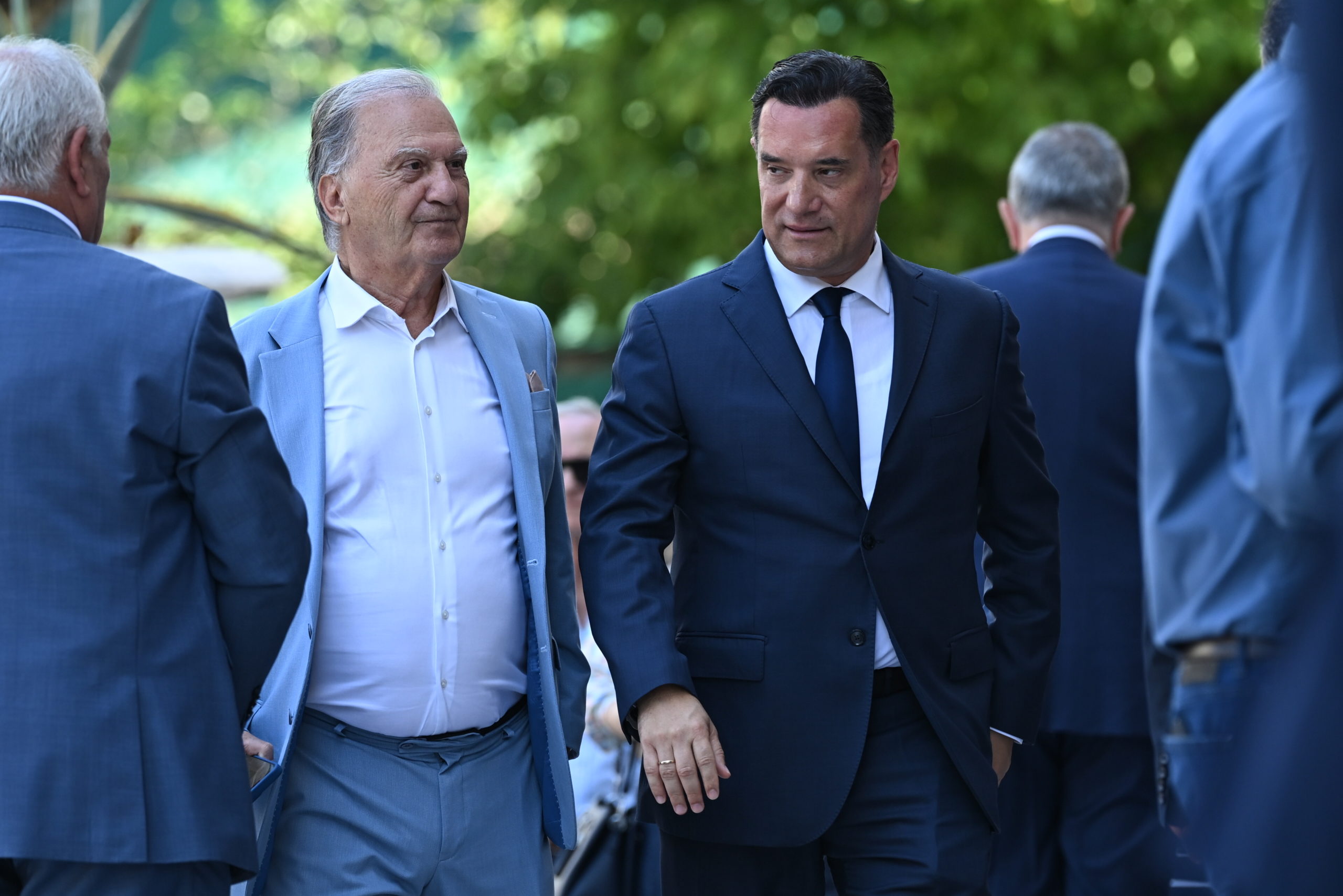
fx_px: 7461
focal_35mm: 200
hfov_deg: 10.3
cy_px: 448
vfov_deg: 6.9
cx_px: 672
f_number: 3.5
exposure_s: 1/500
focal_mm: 200
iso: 320
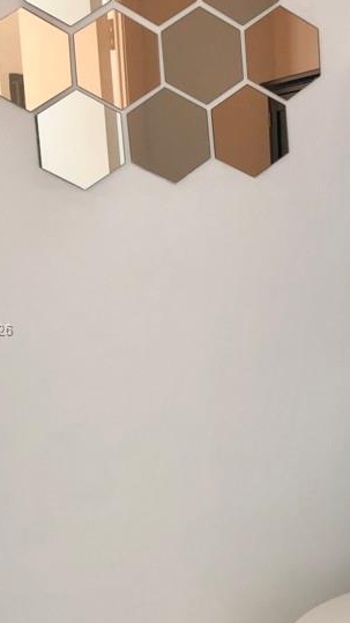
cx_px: 270
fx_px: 957
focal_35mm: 58
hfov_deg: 20.5
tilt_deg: -9.0
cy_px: 331
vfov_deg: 36.0
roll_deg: +3.1
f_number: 1.8
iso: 20
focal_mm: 3.99
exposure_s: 1/30
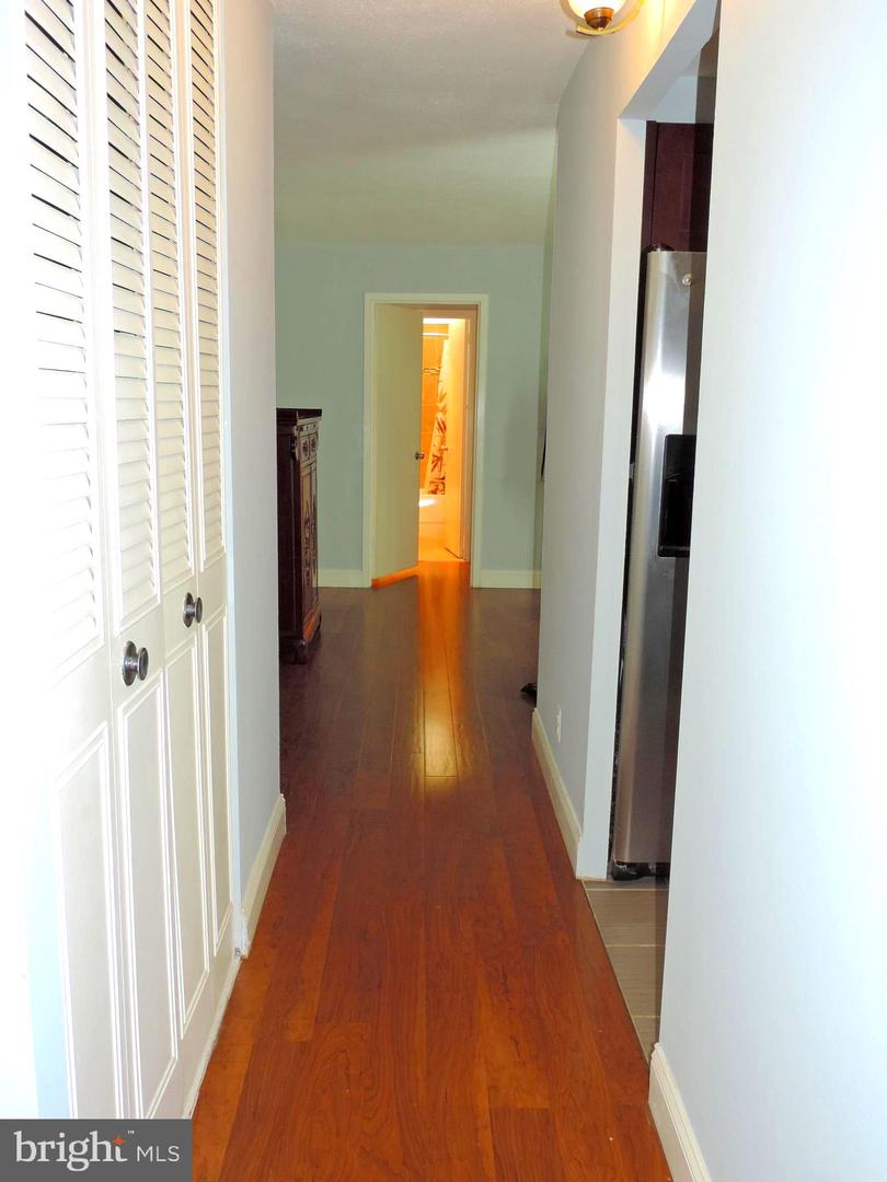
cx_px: 444
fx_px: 1025
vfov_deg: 60.0
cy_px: 591
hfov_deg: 46.8
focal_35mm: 30
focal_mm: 5.3
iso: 200
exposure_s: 1/30
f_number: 3.1
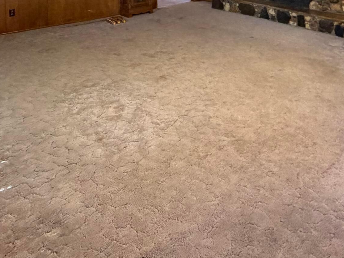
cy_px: -43
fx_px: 368
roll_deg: +0.0
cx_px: 229
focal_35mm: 37
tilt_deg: -4.7
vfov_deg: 32.6
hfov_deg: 49.3
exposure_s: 1/60
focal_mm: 2.22
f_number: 2.2
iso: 400
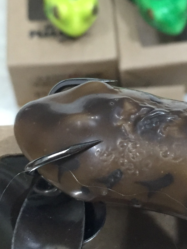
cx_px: 137
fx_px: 648
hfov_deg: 16.3
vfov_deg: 21.6
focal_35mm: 90
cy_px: 74
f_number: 2.2
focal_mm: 4.15
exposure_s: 1/17
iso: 250
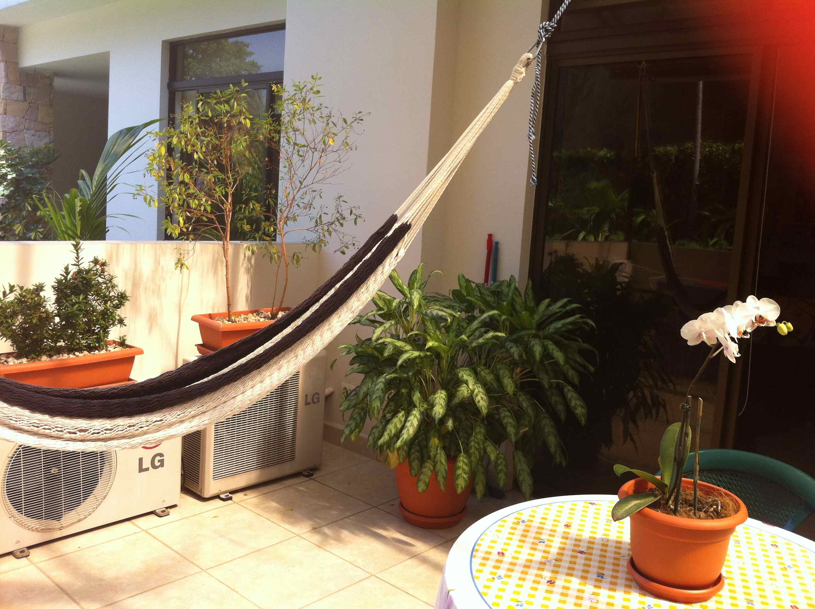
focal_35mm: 35
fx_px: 823
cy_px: 304
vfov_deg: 40.6
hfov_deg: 52.7
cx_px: 408
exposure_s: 1/208
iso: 80
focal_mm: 3.85
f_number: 2.8
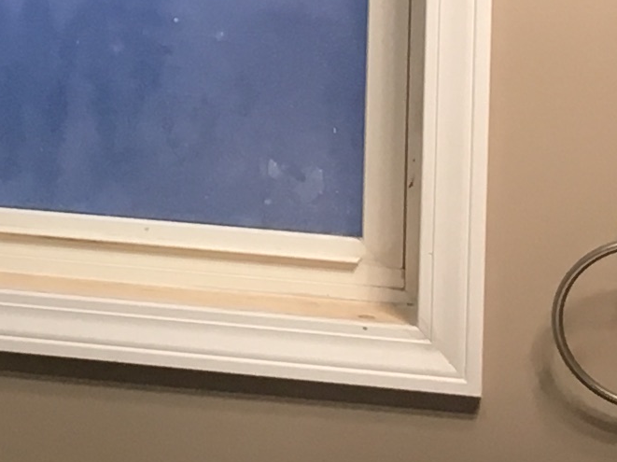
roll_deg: -1.5
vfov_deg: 8.1
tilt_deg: -1.1
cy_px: -309
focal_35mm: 177
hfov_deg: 10.3
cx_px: -615
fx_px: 3153
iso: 50
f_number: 2.2
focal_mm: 4.15
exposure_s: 1/30
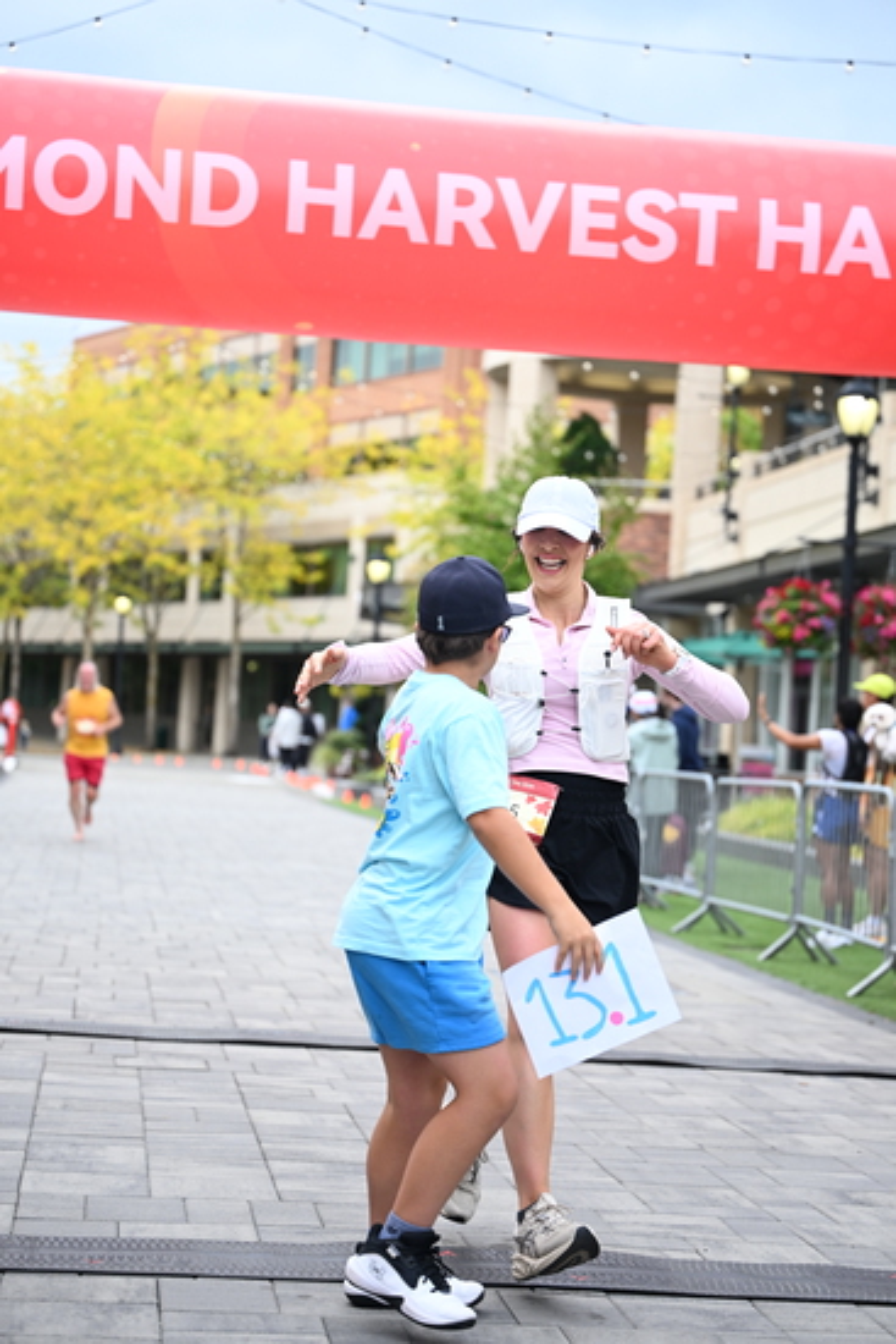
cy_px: 672
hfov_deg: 19.5
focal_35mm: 70
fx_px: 2611
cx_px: 448
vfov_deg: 28.8
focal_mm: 70
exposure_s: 1/2000
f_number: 2.8
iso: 640
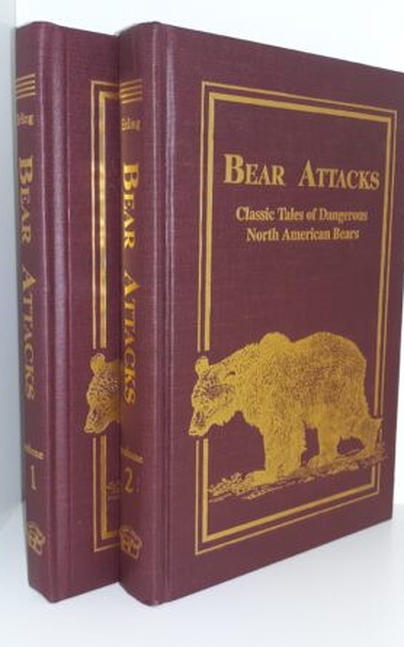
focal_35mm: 40
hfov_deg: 32.0
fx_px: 705
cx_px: 209
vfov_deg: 49.3
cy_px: 321
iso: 50
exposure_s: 1/60
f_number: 1.7
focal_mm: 3.7
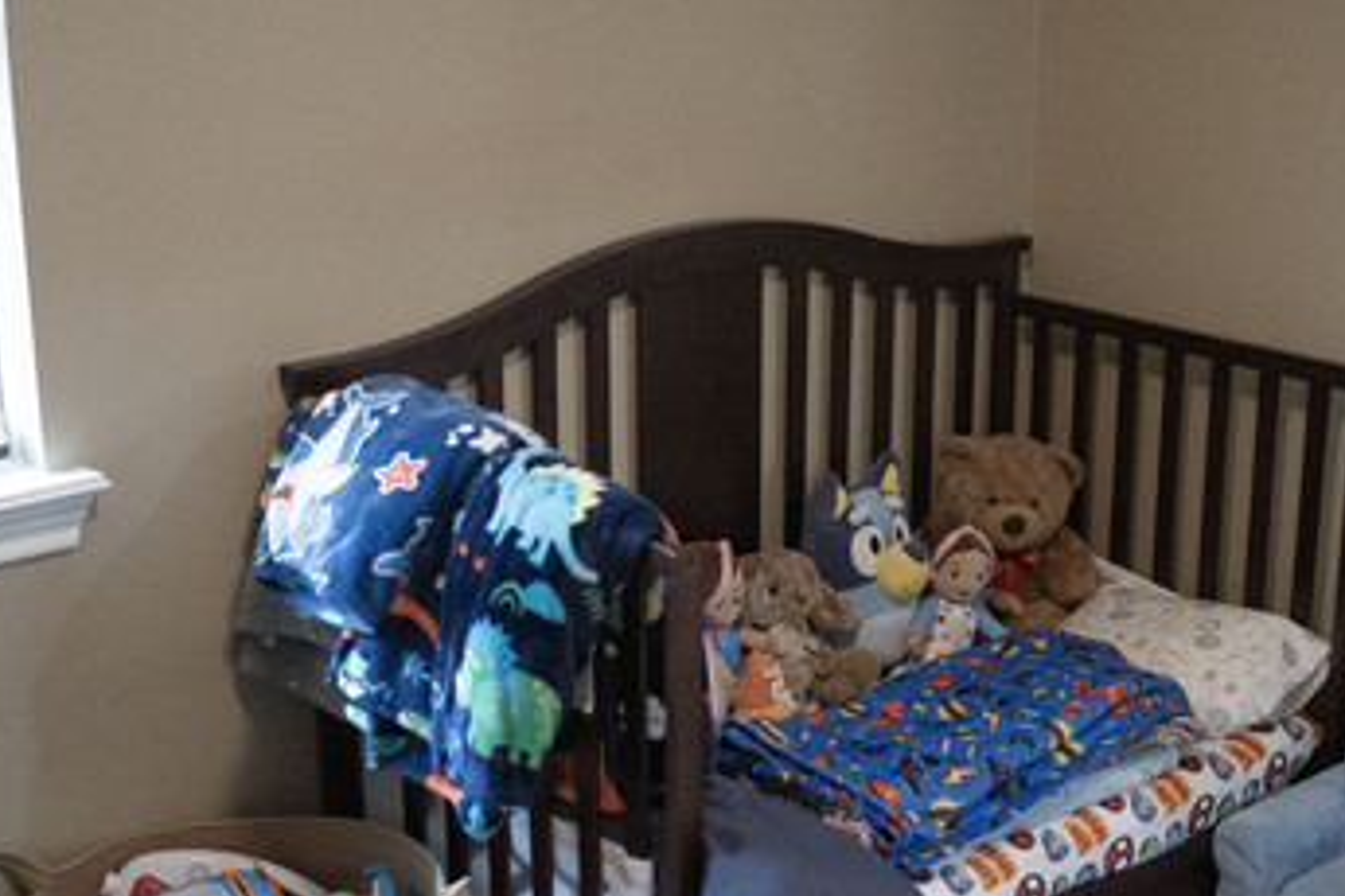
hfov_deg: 30.8
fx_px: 2428
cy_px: 703
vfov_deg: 20.7
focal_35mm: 65
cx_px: 877
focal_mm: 35
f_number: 1.4
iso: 5000
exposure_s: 1/2000
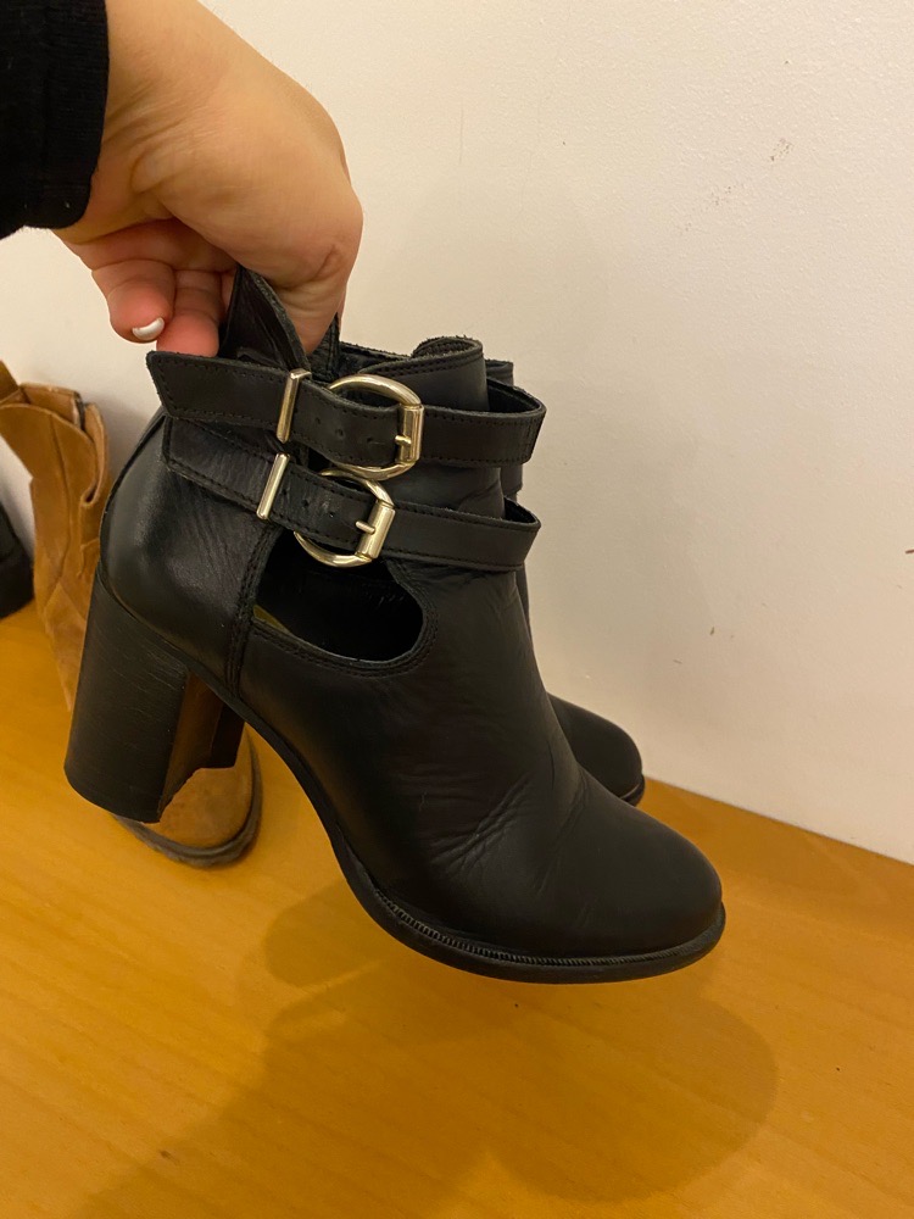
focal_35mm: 26
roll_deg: +5.4
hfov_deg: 53.1
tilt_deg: -36.8
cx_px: 457
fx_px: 915
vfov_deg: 67.3
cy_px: 610
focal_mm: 4.25
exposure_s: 1/33
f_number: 1.8
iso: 400
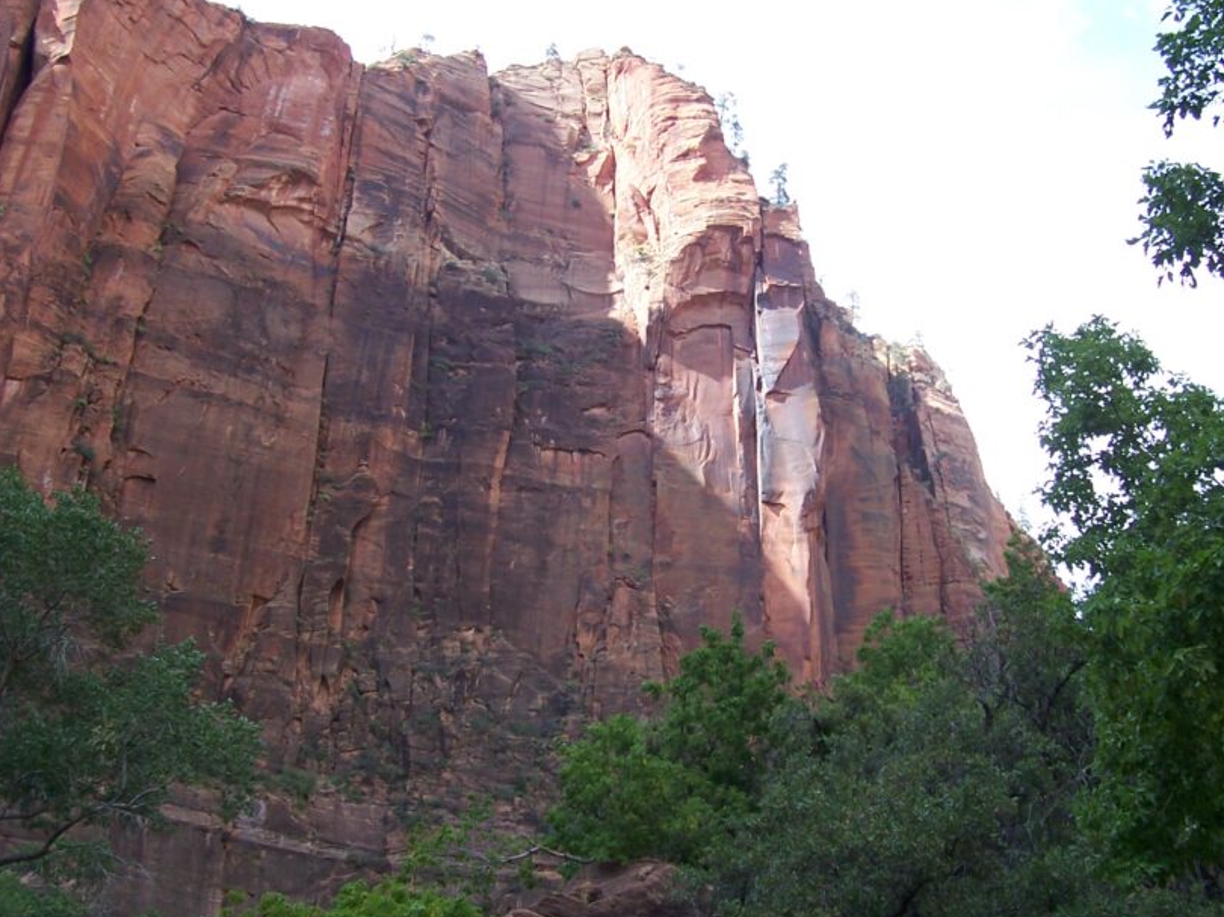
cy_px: 431
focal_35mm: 43
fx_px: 1520
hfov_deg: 43.7
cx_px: 707
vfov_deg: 33.6
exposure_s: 1/350
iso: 80
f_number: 2.7
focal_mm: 5.6
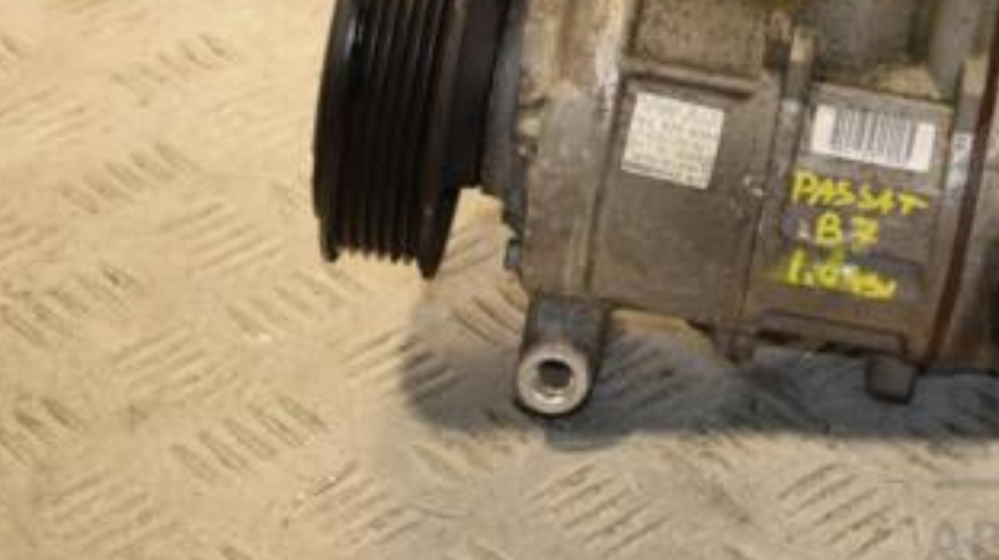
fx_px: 3600
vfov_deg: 8.8
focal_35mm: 136
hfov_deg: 15.6
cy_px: -16
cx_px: 865
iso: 800
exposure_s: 1/200
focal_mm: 45
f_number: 6.3
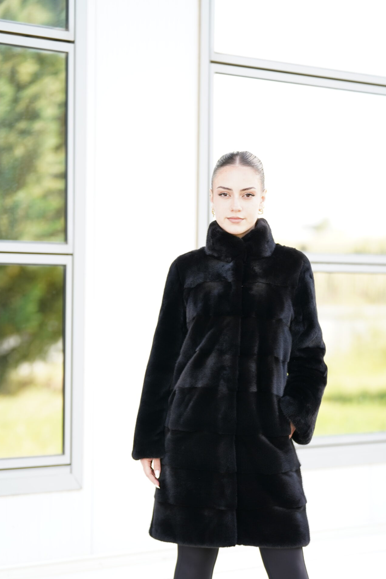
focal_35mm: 159
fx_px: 2556
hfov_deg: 8.6
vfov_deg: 12.9
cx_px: 196
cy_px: 384
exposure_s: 1/250
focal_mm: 119
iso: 250
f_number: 2.8
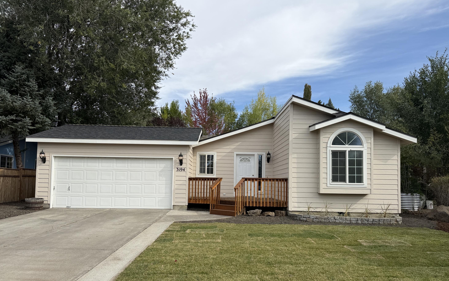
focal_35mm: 26
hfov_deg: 70.4
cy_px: 169
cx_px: 220
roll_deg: -1.5
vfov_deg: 47.3
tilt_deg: +2.1
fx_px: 318
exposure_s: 1/4167
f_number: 1.78
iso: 80
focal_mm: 6.76
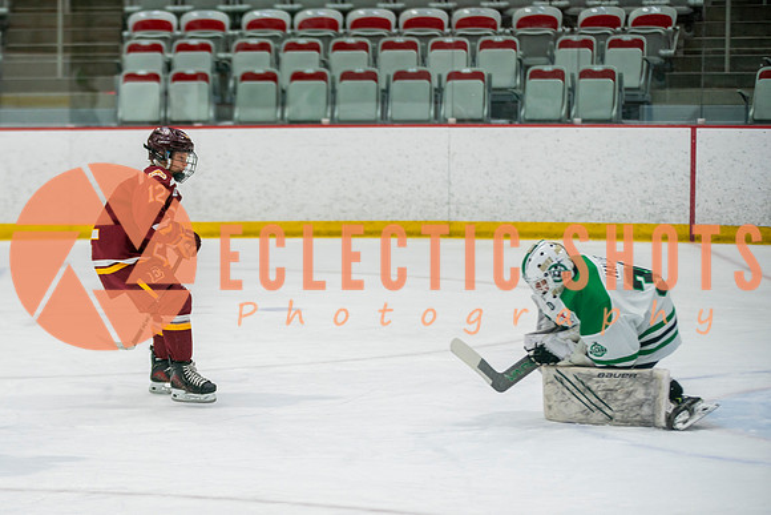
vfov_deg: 9.2
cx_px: 278
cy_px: 321
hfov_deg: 13.8
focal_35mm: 149
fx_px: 3185
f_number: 2.8
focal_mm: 115
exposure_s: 1/640
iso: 640
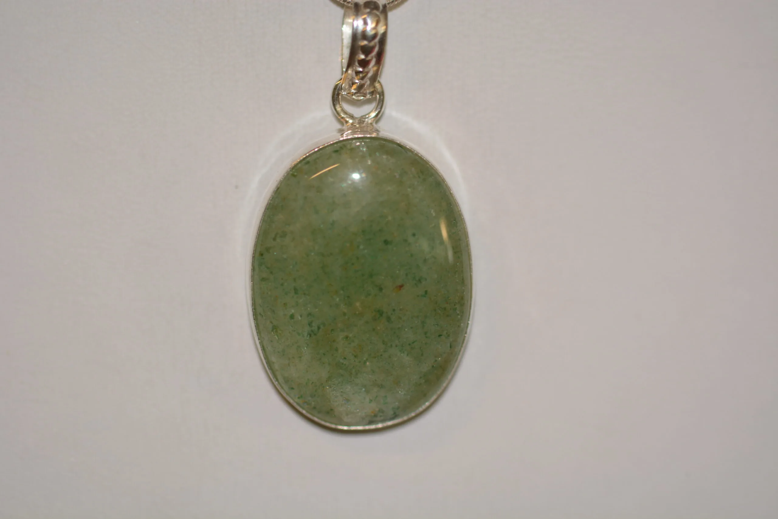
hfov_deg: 13.0
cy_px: 260
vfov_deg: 8.7
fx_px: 3404
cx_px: 389
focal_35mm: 158
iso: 220
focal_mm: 105
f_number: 3.5
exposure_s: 1/60
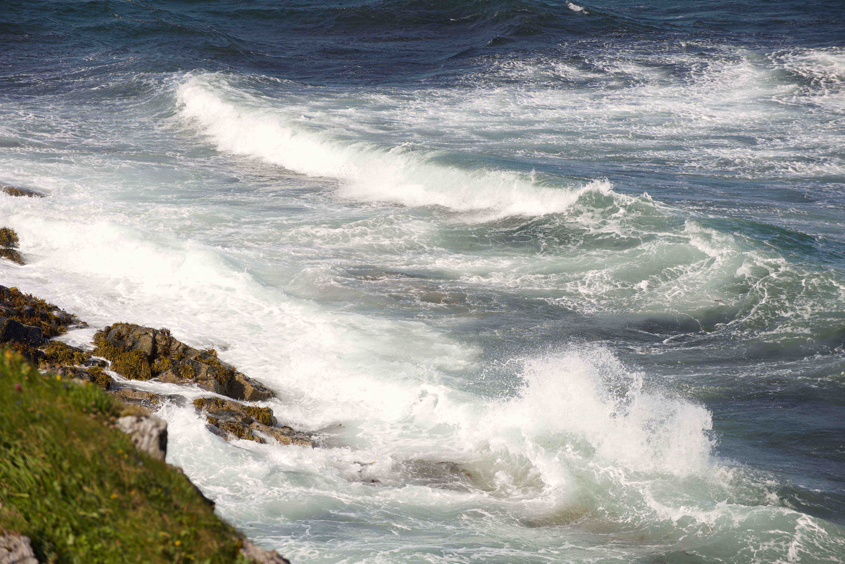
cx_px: 422
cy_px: 282
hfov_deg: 14.1
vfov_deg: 9.5
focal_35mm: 145
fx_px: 3405
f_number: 7.1
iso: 200
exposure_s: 1/800
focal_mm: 145
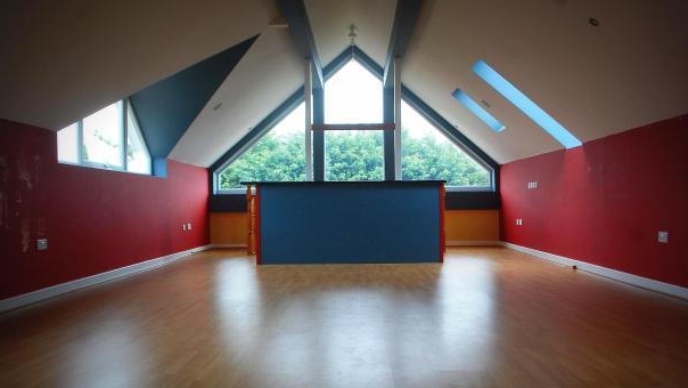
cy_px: 216
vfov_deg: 40.1
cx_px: 347
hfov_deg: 66.1
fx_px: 529
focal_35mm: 29
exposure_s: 1/80
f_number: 4.5
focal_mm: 18
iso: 400
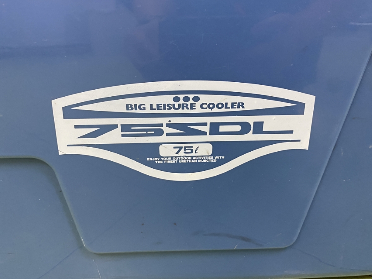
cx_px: 186
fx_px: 279
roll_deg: -1.0
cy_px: 140
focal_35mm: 26
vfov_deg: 53.1
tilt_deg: -19.5
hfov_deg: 67.3
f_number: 1.8
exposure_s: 1/50
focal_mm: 4.25
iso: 250
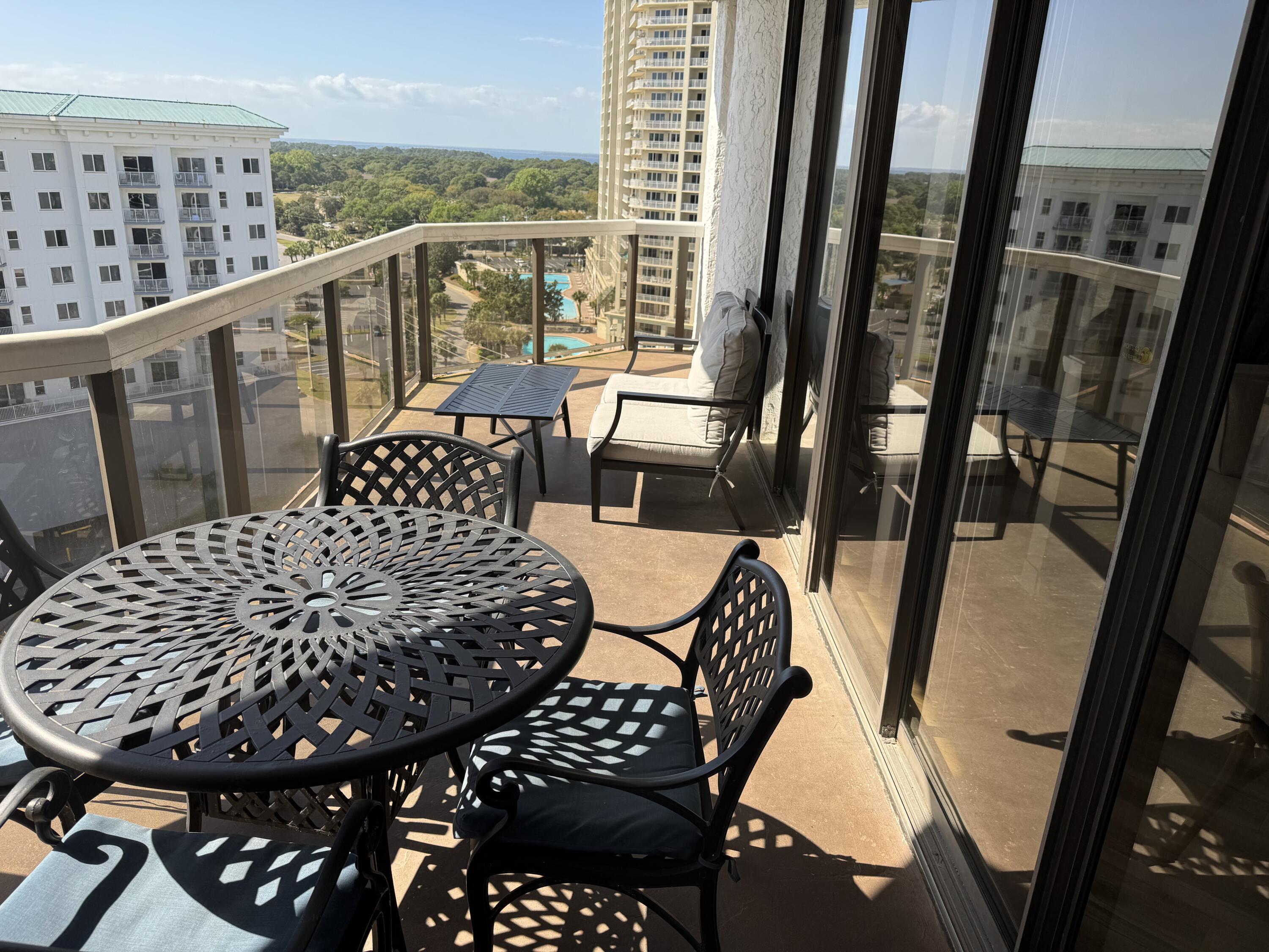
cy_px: 476
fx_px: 880
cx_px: 634
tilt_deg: -20.3
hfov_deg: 71.6
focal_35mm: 24
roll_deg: -3.3
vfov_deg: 56.8
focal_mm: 6.76
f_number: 1.78
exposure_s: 1/1042
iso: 80
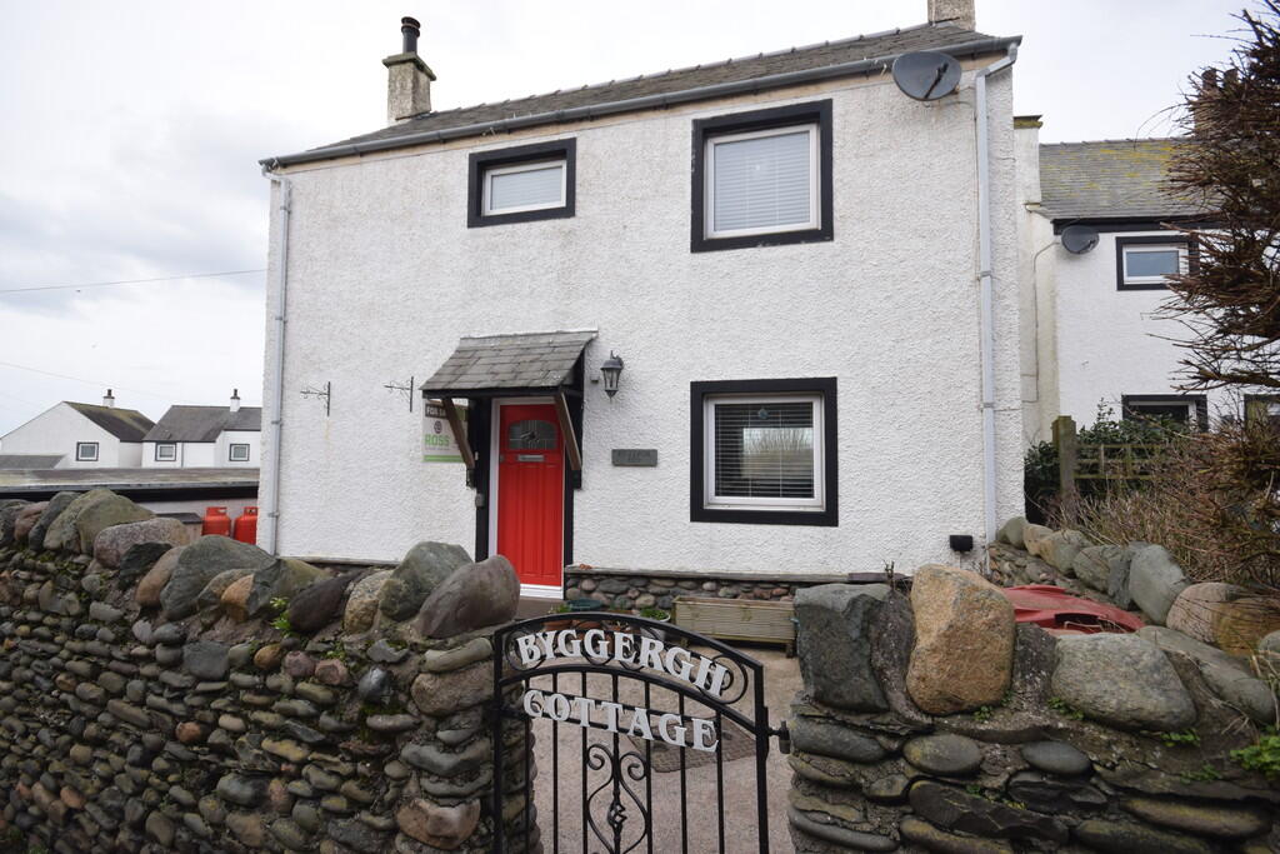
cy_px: 427
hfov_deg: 92.4
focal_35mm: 17
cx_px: 640
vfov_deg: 69.7
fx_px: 613
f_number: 8
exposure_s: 1/250
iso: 280
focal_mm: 11.5
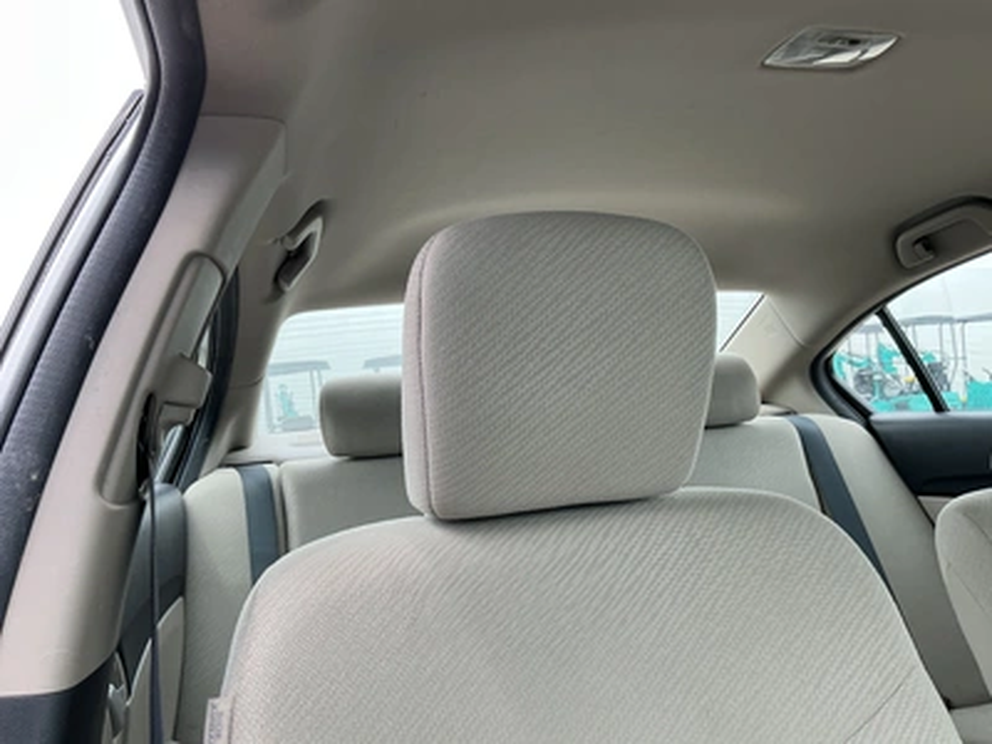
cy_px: 372
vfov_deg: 49.7
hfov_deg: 63.4
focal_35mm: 28
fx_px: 802
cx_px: 496
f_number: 1.8
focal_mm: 3
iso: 25
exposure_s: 1/167
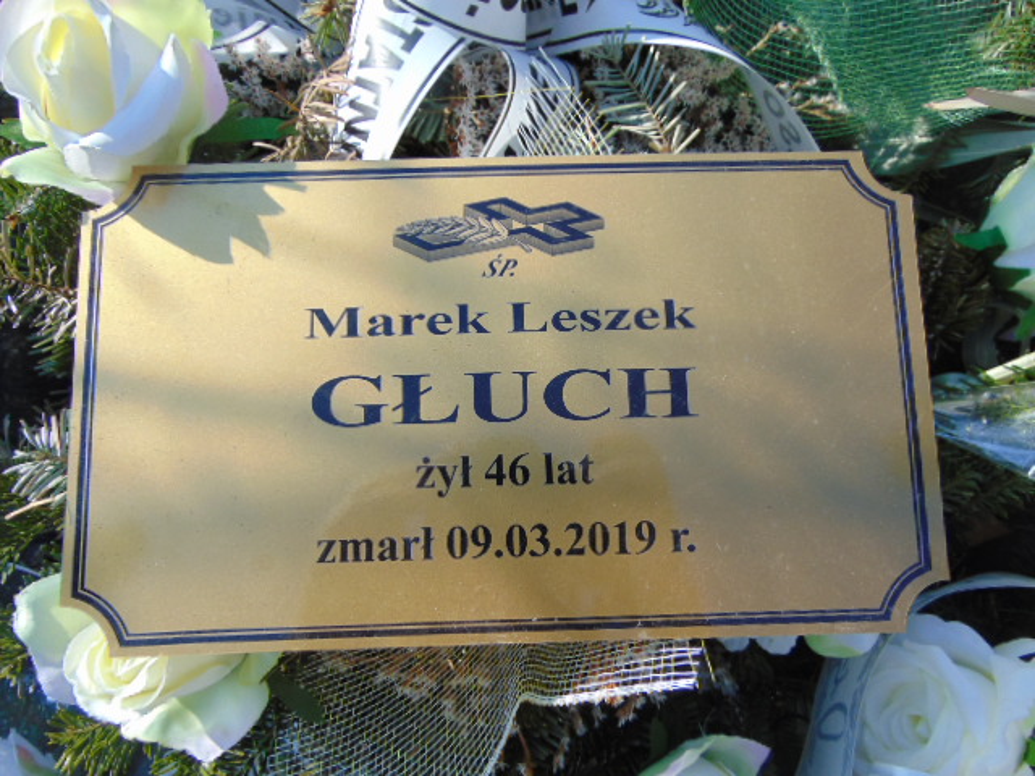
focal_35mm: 25
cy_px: 388
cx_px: 518
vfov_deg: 54.9
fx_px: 747
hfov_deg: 69.4
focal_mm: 4.5
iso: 80
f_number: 3
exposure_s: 1/800
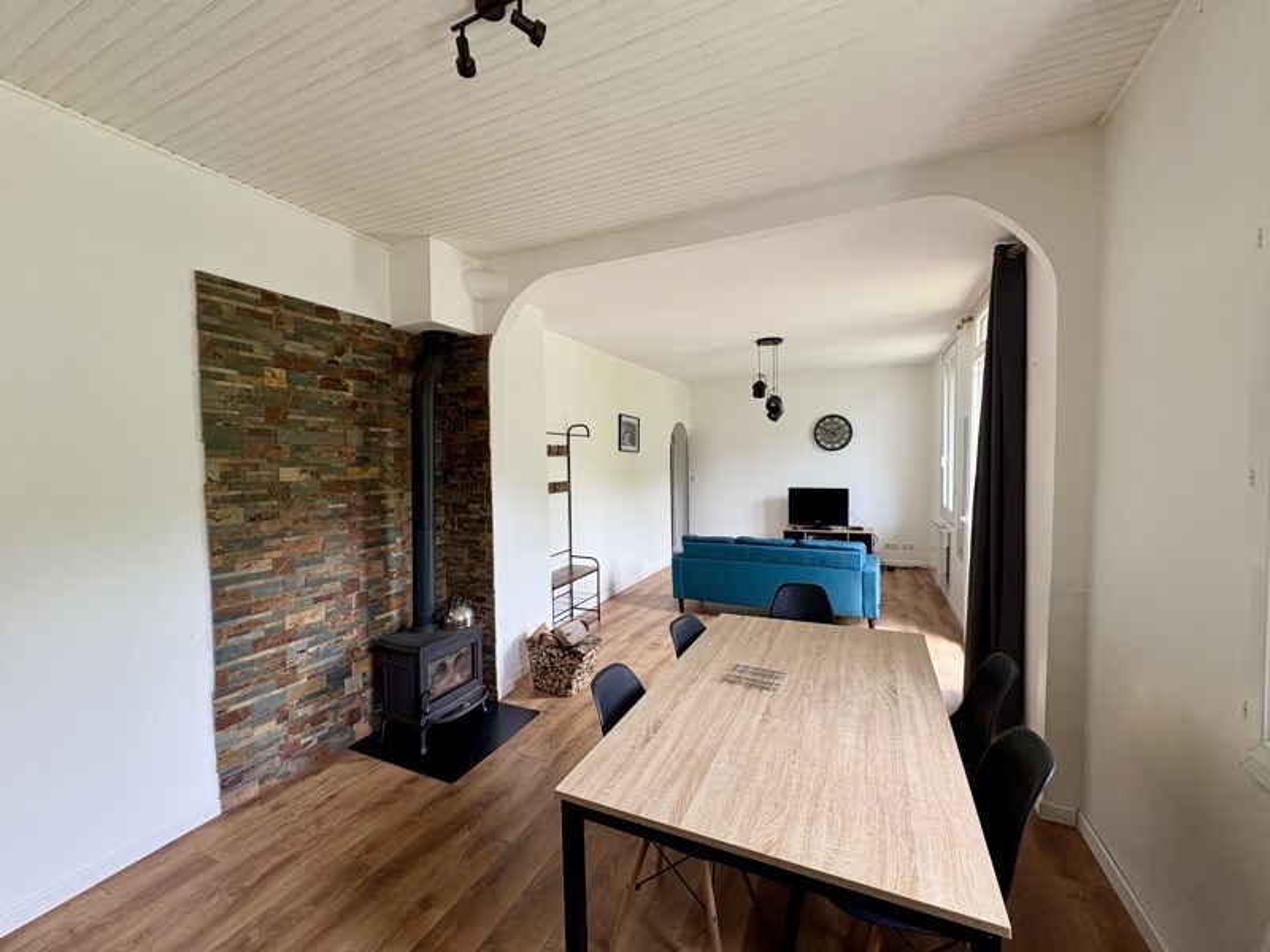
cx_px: 635
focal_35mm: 14
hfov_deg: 102.1
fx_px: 514
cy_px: 476
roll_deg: +1.3
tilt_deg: -2.0
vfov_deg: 85.7
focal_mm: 2.22
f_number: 2.2
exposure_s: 1/99
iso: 160
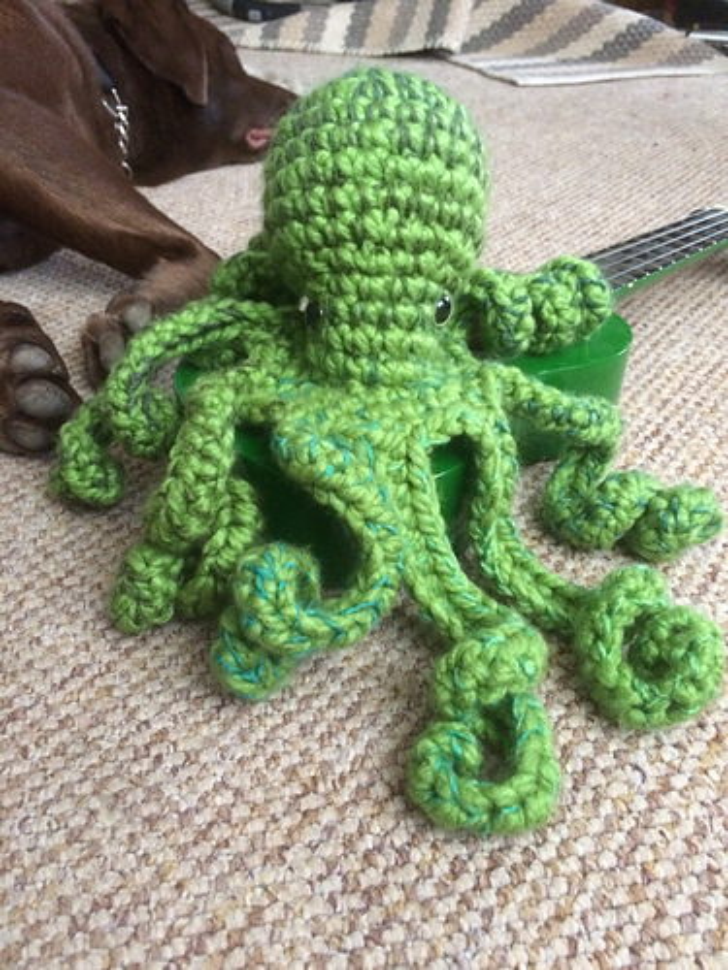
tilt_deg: -37.0
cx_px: 364
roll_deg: +0.3
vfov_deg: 61.7
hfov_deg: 48.2
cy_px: 485
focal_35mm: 29
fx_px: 813
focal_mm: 4.15
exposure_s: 1/17
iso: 400
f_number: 2.2
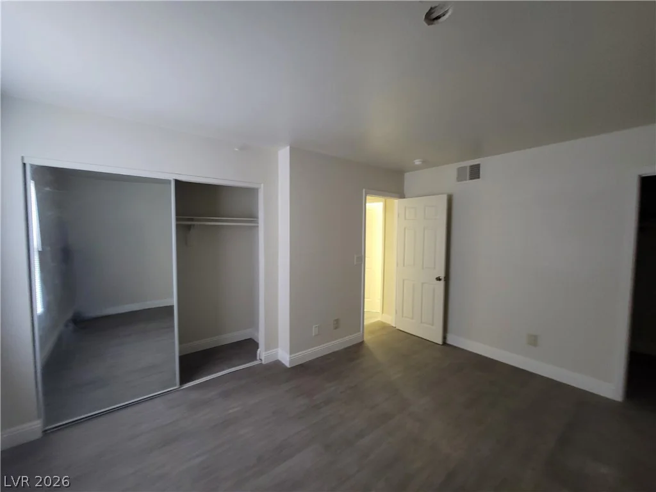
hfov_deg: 106.2
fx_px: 246
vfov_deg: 89.9
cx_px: 328
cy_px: 246
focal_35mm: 13
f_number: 2.2
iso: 640
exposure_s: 1/30
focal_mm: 2.2
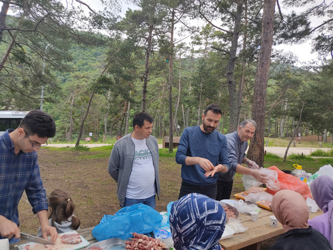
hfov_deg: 67.3
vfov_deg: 53.1
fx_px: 250
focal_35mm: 26
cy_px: 125
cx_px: 166
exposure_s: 1/269
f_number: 1.79
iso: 100
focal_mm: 4.74
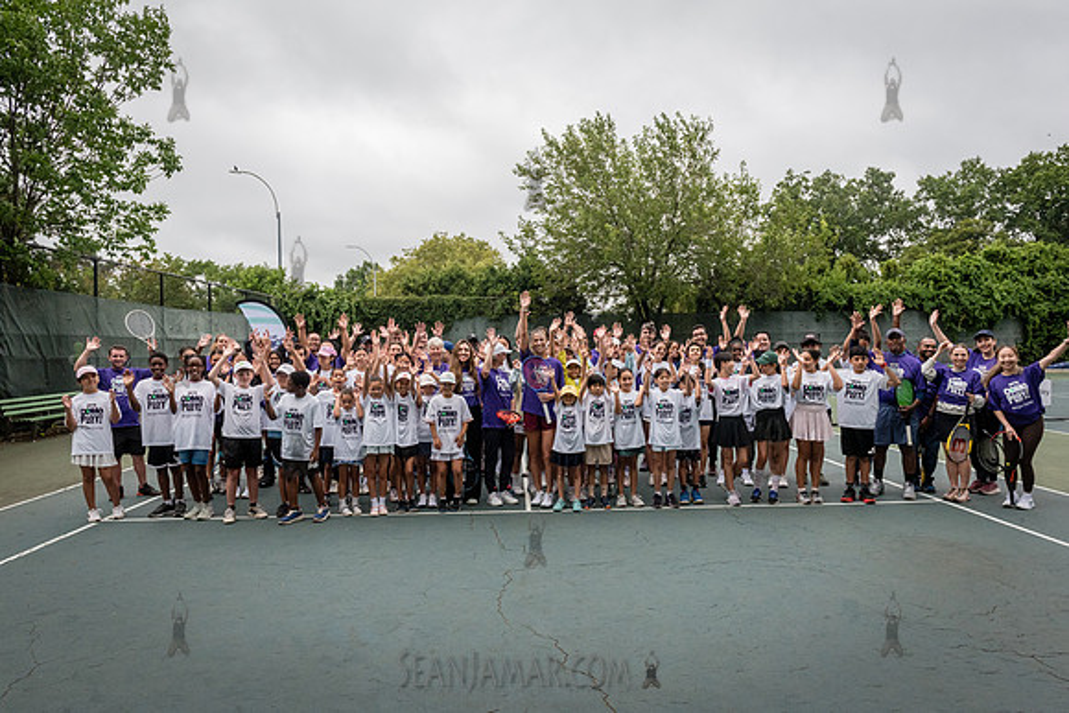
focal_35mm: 24
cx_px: 534
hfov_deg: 73.3
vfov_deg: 52.8
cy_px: 356
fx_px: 718
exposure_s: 1/1600
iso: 1600
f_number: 6.3
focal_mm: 24
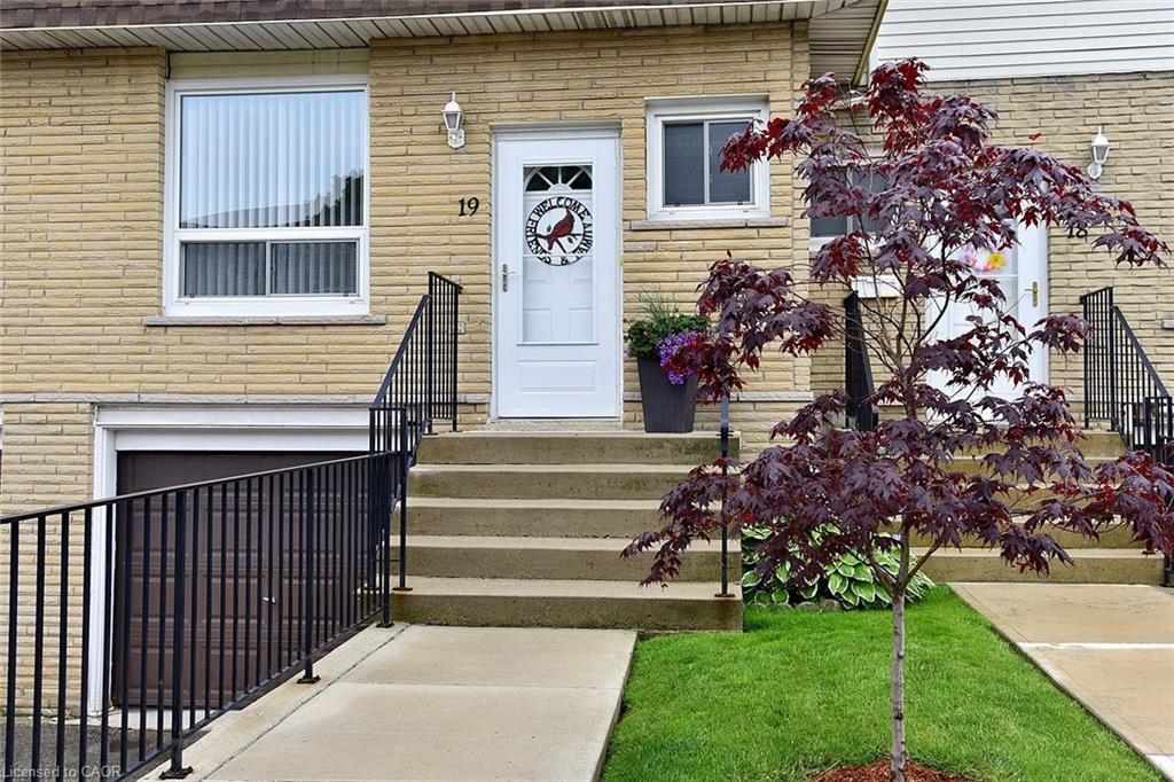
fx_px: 1043
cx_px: 587
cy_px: 391
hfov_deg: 58.7
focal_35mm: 32
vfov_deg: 41.1
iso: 500
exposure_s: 1/320
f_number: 9
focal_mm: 32
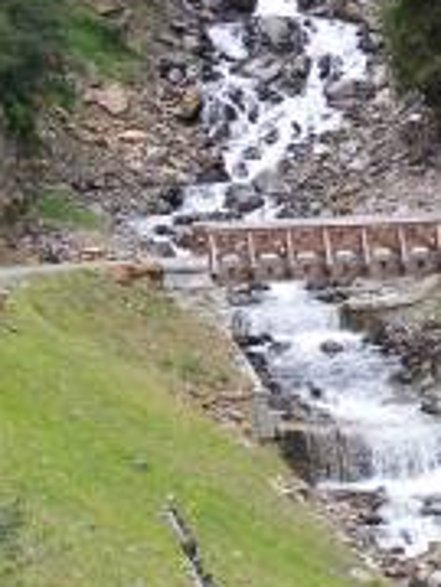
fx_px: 3465
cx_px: 366
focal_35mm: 204
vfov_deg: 9.7
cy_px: 157
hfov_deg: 7.3
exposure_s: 1/180
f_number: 3.2
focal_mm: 17.5
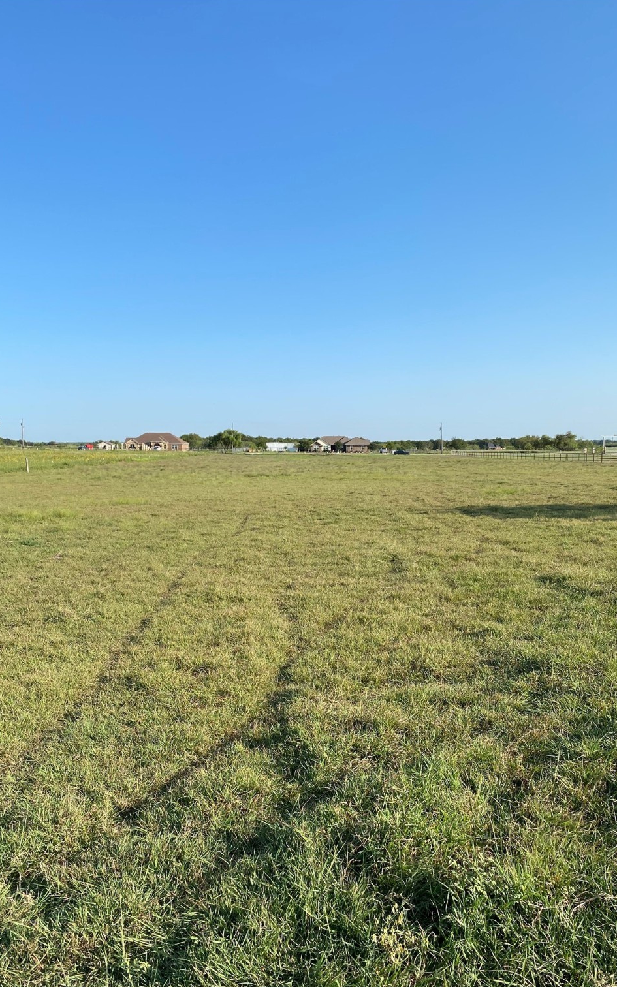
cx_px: 321
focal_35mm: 28
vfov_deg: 66.5
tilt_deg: -3.7
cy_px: 497
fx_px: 753
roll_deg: +1.4
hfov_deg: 44.5
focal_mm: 4.25
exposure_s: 1/2463
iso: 32
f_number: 1.8
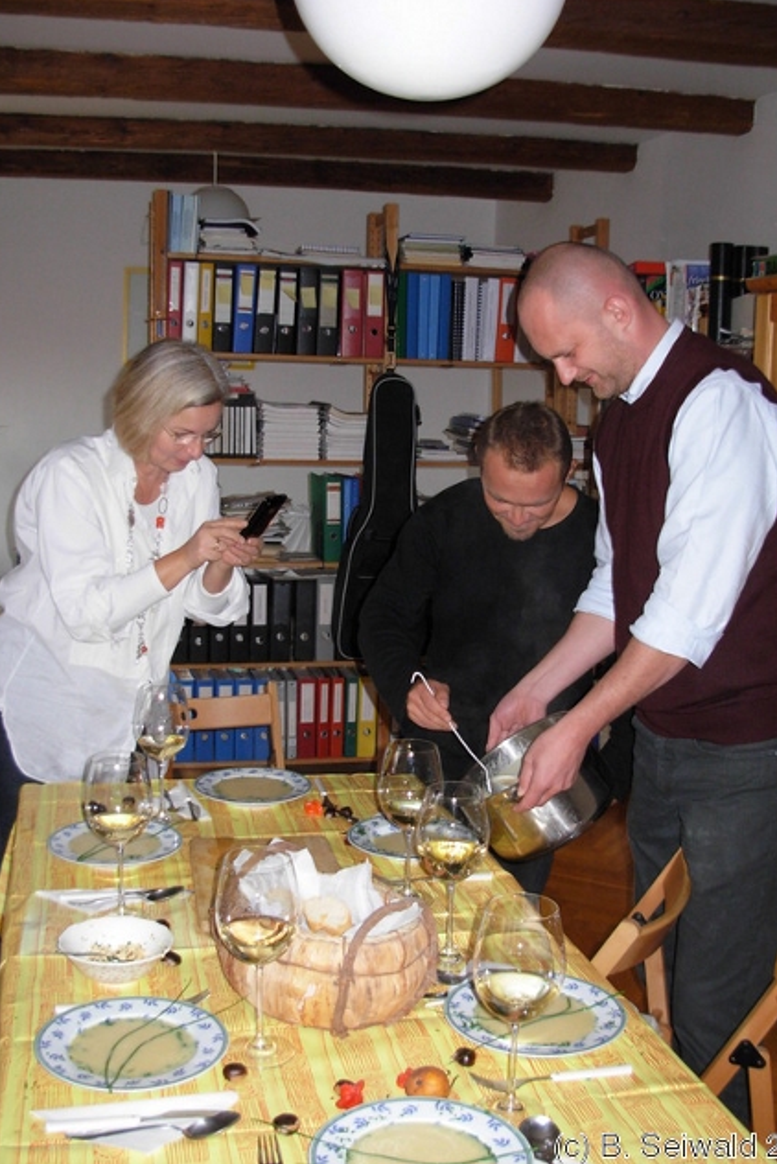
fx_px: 1293
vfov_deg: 48.4
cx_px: 396
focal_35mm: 40
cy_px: 576
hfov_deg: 33.4
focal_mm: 6.3
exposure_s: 1/47.9
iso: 168
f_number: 2.9
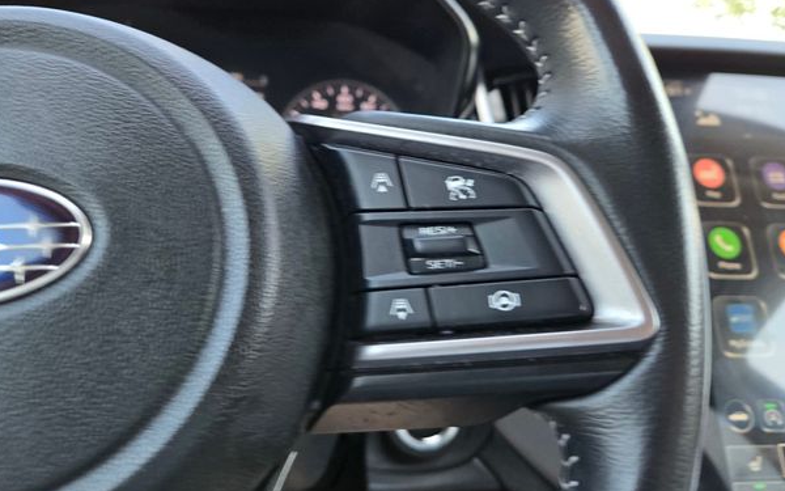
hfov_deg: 70.4
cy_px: 185
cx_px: 390
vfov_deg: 47.2
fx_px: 556
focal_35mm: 26
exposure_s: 1/180
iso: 125
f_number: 1.8
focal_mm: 5.4
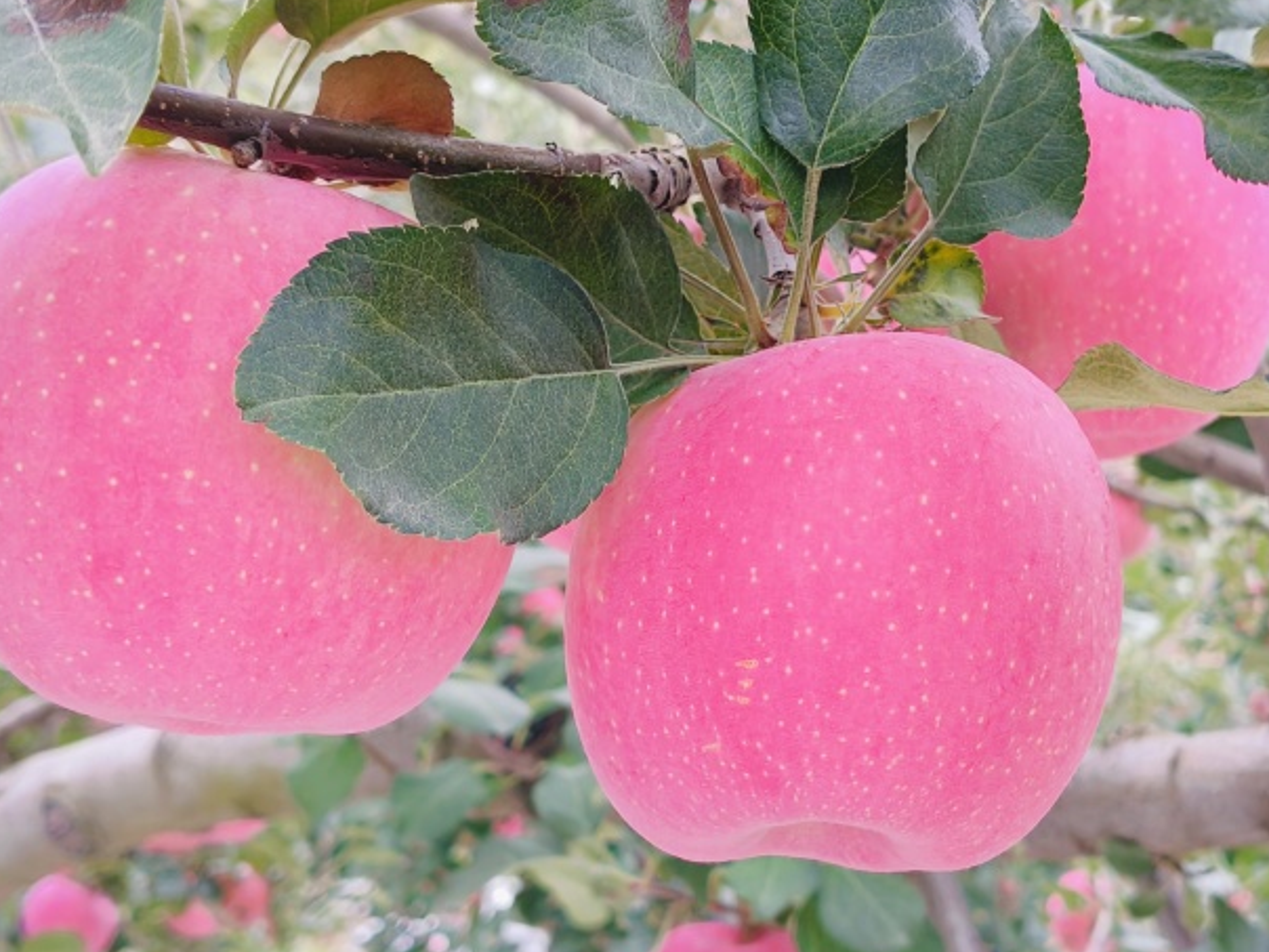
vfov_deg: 27.5
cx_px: 765
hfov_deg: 36.0
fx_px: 1943
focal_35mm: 53
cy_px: 530
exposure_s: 1/100
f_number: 1.8
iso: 320
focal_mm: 4.84
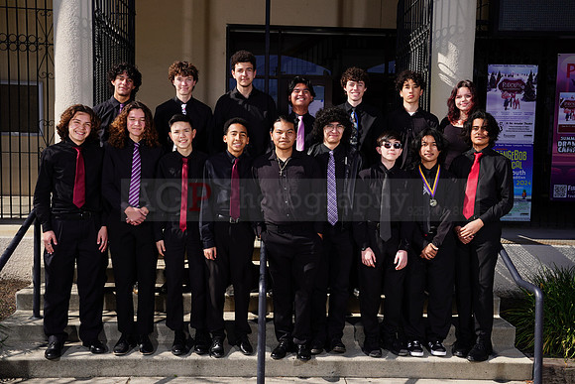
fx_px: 591
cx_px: 288
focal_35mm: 37
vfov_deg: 36.0
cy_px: 192
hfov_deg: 51.9
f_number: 10
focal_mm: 37
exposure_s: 1/250
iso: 100
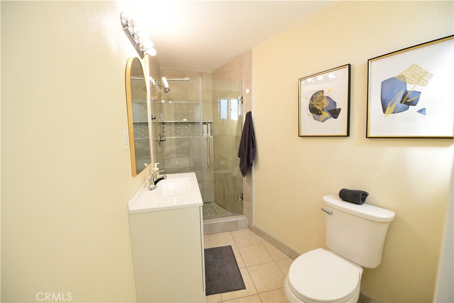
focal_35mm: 14
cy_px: 152
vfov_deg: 81.2
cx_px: 227
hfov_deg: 104.2
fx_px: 177
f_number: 4
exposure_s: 1/125
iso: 320
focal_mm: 14
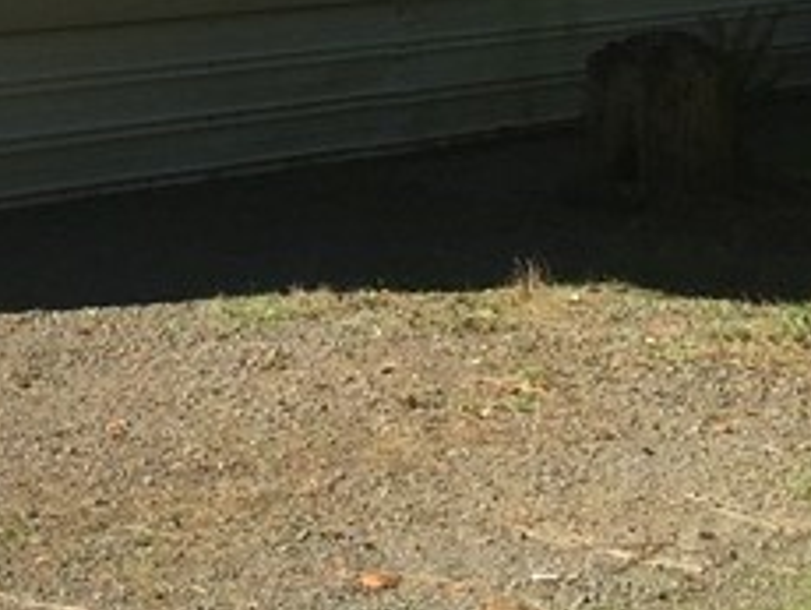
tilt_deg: +4.2
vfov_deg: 10.9
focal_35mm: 129
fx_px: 3025
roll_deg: -0.5
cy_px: -430
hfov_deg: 15.1
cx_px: 95
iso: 32
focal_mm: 4.15
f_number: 2.2
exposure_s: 1/1236
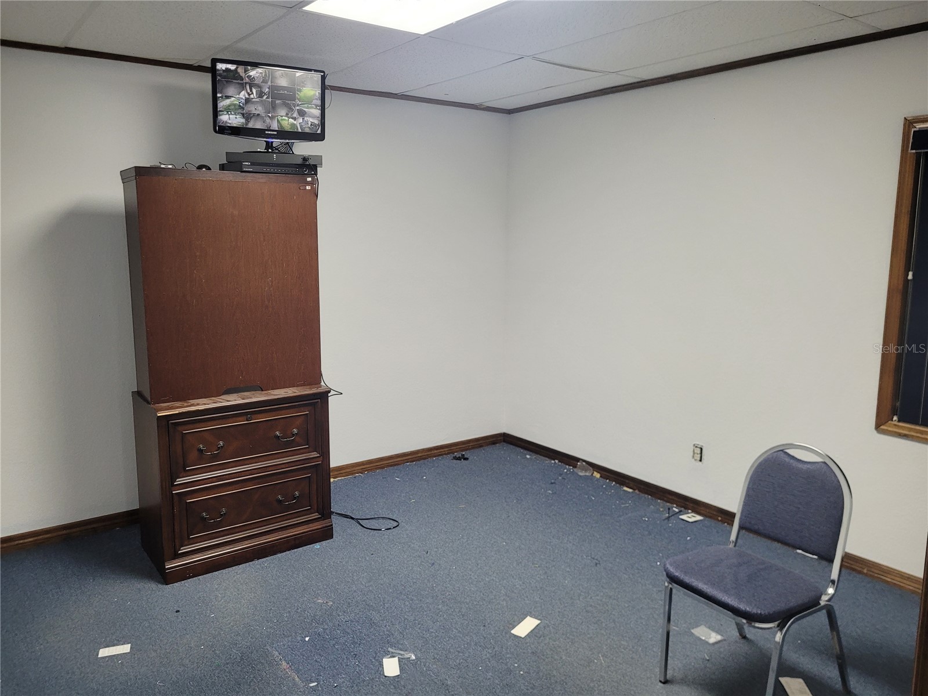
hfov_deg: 67.3
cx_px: 464
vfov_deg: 53.1
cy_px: 348
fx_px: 697
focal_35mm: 26
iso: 200
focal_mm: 5.4
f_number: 1.8
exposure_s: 1/60
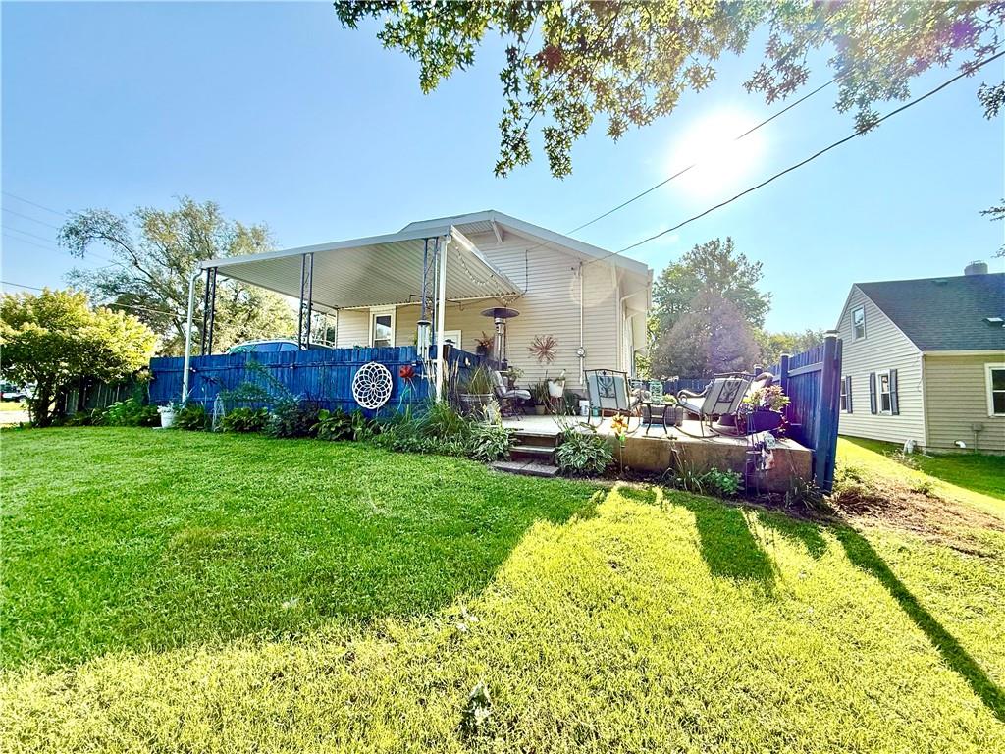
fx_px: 406
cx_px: 502
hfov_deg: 102.1
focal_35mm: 14
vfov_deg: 85.7
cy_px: 377
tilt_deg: +3.9
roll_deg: -1.4
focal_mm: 2.22
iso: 64
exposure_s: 1/585
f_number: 2.2
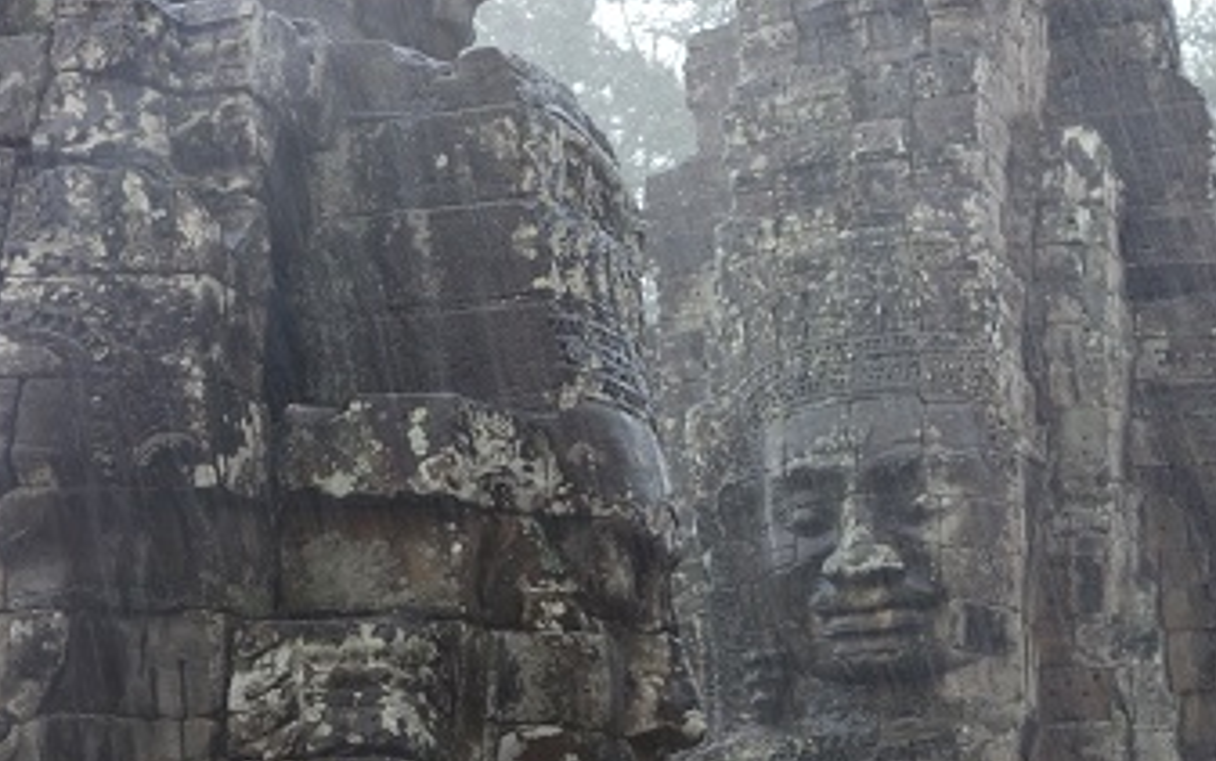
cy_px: 417
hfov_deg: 25.5
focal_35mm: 81
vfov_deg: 16.1
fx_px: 2686
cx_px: 516
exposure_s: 1/60
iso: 320
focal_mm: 18.45
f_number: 3.2
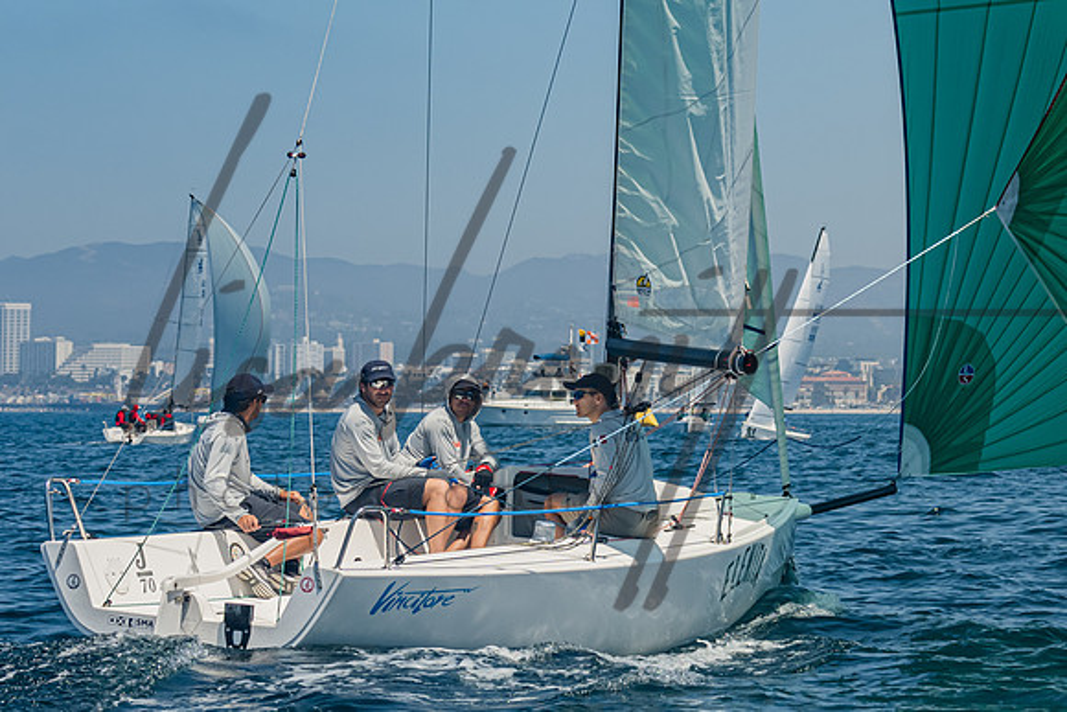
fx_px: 4578
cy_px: 141
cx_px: 608
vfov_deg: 8.9
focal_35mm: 154
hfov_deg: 13.3
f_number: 6.3
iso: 400
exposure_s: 1/1600
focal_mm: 80
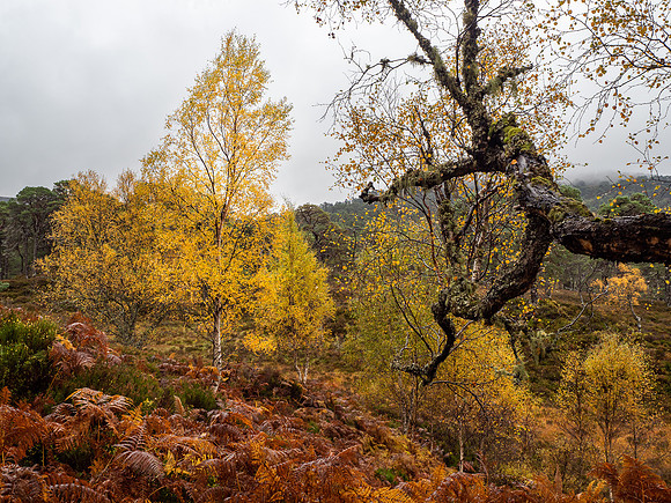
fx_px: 543
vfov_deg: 49.7
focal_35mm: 28
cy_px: 252
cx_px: 336
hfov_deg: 63.4
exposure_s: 1/30
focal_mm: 14
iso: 200
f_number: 7.1
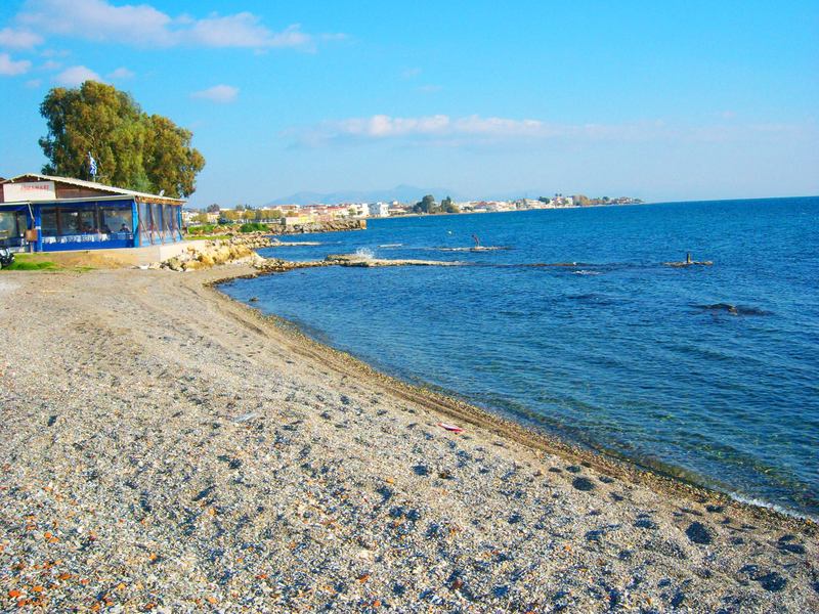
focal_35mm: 36
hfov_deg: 51.4
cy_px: 307
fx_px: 852
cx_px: 410
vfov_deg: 39.7
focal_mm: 7.5
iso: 80
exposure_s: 1/500
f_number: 4.8
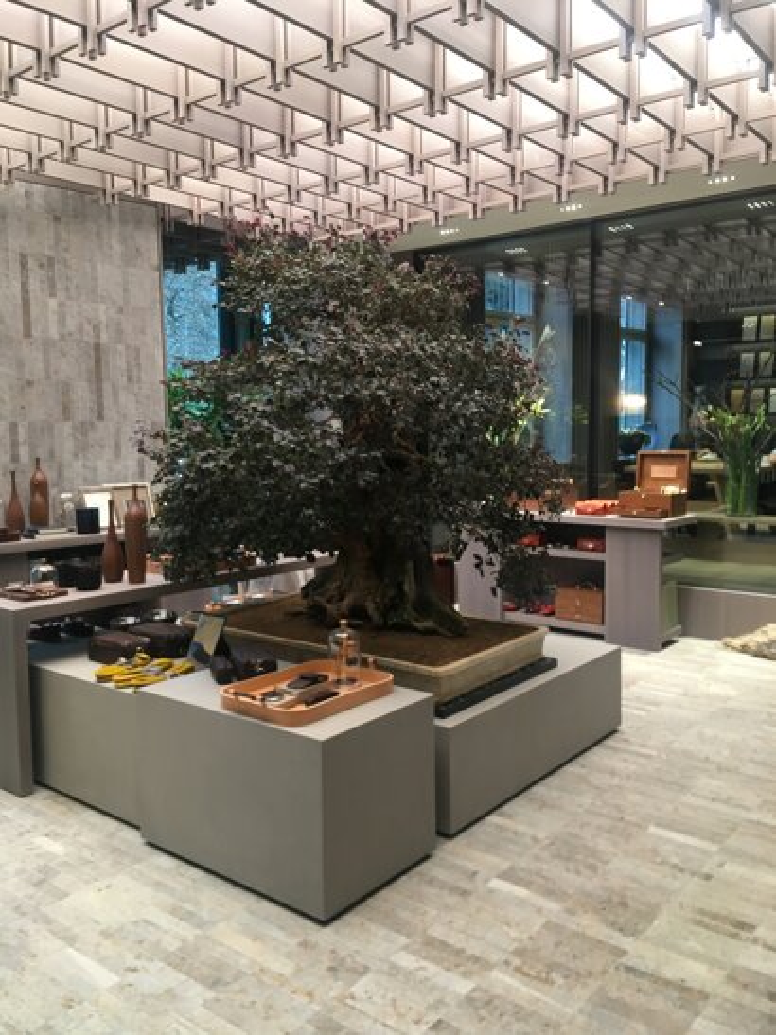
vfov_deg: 61.7
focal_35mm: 29
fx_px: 867
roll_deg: +1.2
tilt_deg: -6.9
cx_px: 388
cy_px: 518
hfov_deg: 48.2
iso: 125
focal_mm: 4.15
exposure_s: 1/33
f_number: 2.2
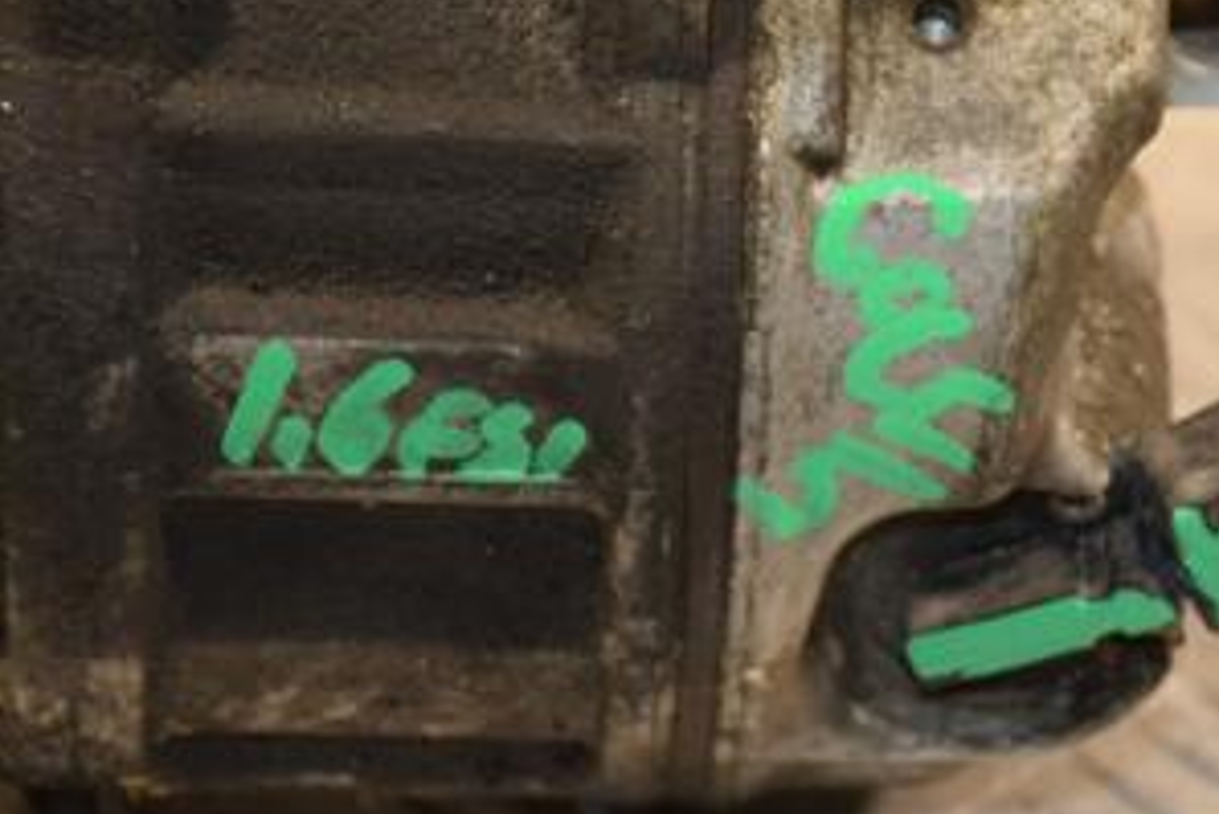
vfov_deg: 4.3
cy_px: 528
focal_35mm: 317
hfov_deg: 6.5
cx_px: 961
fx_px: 10739
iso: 800
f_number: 5.6
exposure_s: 1/100
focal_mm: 105
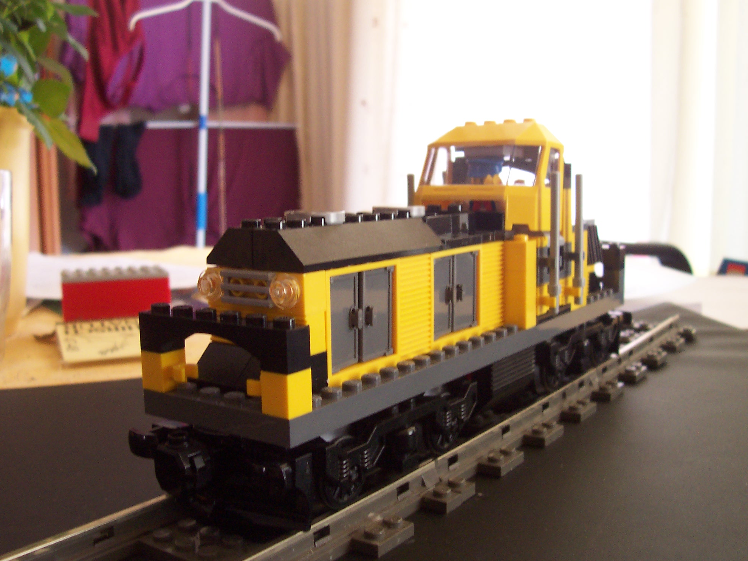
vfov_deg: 37.7
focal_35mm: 38
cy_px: 279
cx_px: 370
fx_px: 821
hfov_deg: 49.0
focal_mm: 5.6
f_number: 2.8
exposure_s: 1/30
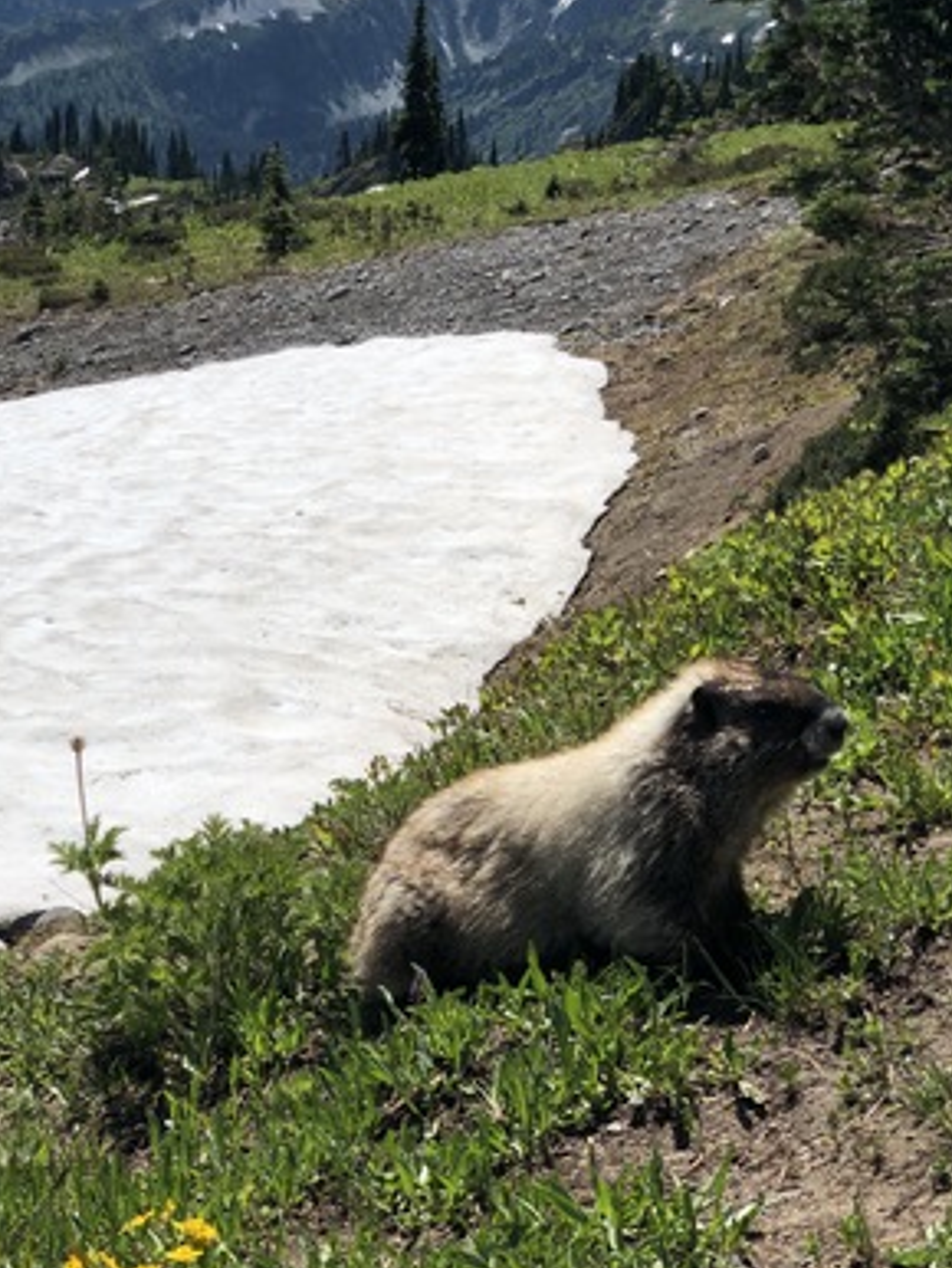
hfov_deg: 21.0
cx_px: 410
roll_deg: -1.3
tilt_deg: -13.0
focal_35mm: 70
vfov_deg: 27.7
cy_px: 493
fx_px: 2564
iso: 16
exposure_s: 1/2525
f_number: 2.4
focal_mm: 6
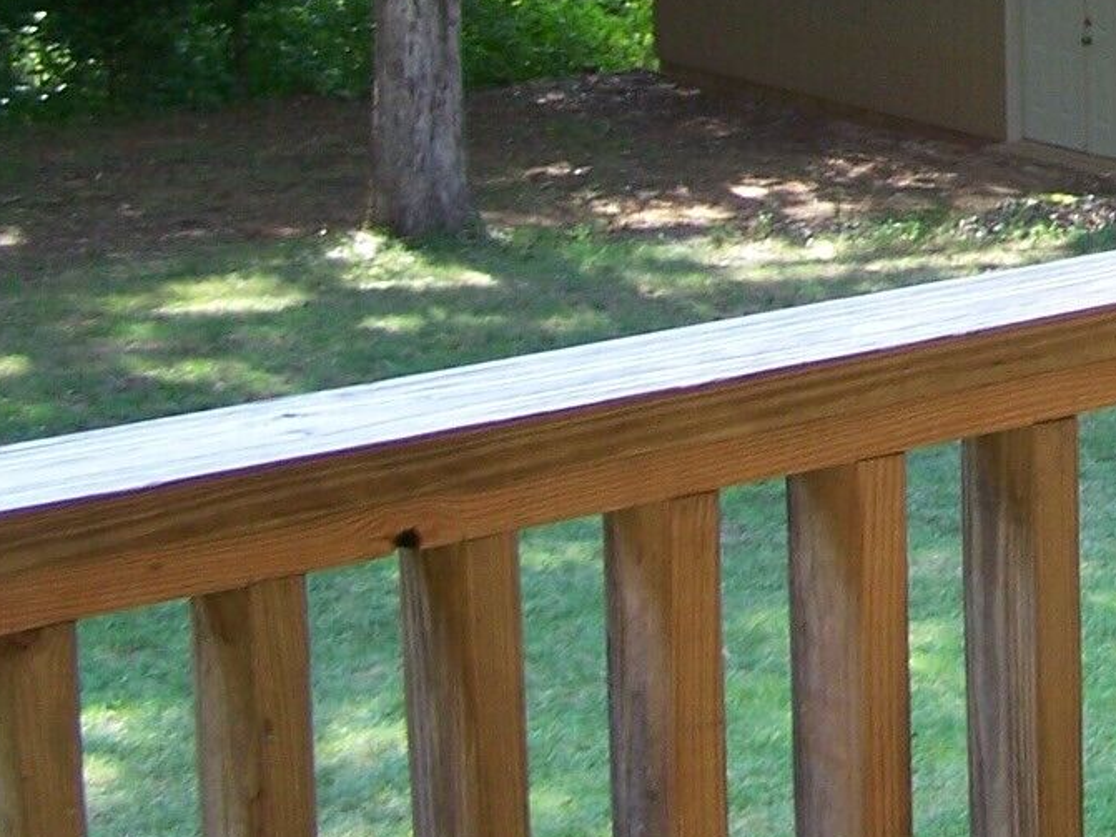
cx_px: 1392
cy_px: -233
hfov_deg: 16.2
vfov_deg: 12.4
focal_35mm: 116
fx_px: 3739
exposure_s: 1/60
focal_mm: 6.3
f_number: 2.8
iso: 80
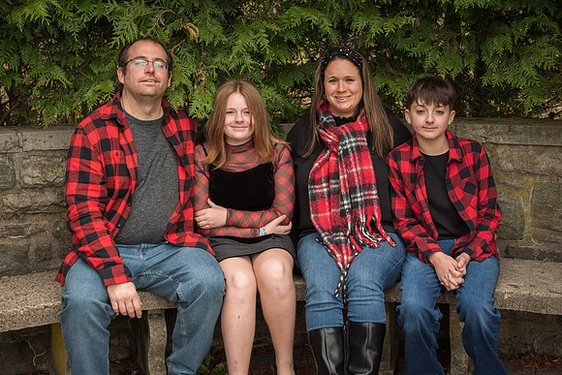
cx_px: 281
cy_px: 188
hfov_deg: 39.6
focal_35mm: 50
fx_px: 781
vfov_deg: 27.0
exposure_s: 1/160
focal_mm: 50
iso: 100
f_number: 3.5
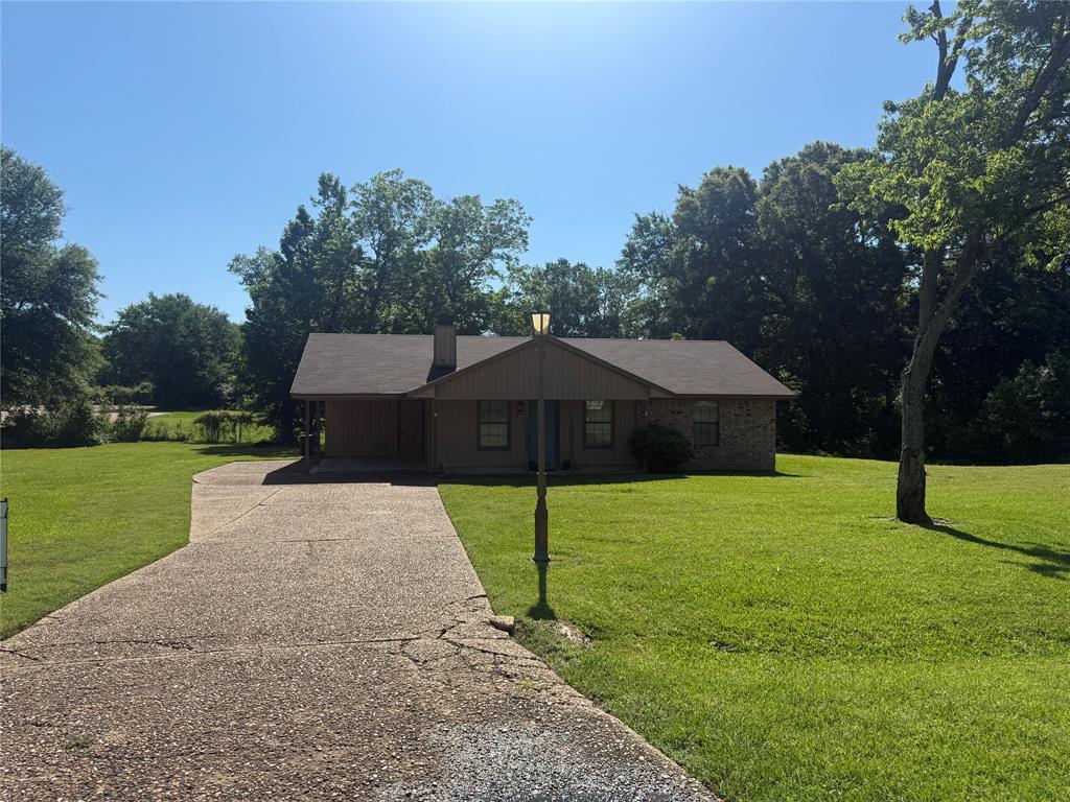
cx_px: 535
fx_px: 742
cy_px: 401
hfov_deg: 71.6
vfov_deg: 56.8
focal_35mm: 24
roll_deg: +0.3
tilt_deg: +0.3
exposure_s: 1/6173
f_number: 1.78
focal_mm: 6.76
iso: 80
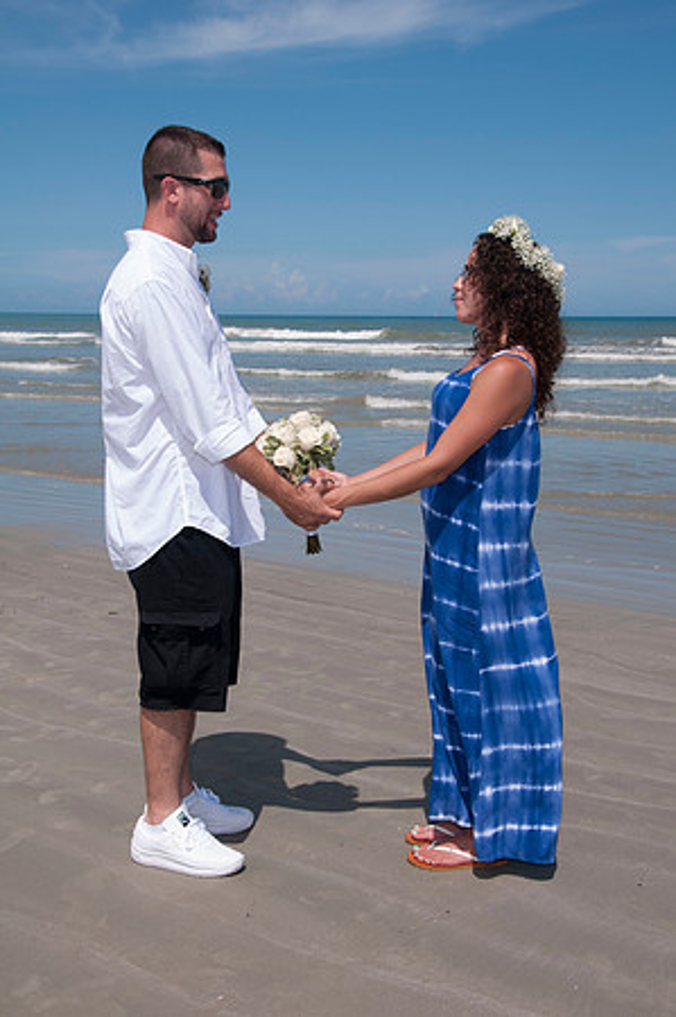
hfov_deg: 29.8
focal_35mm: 45
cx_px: 338
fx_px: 1270
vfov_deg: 43.6
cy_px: 508
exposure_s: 1/250
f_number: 11
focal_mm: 30
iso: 100
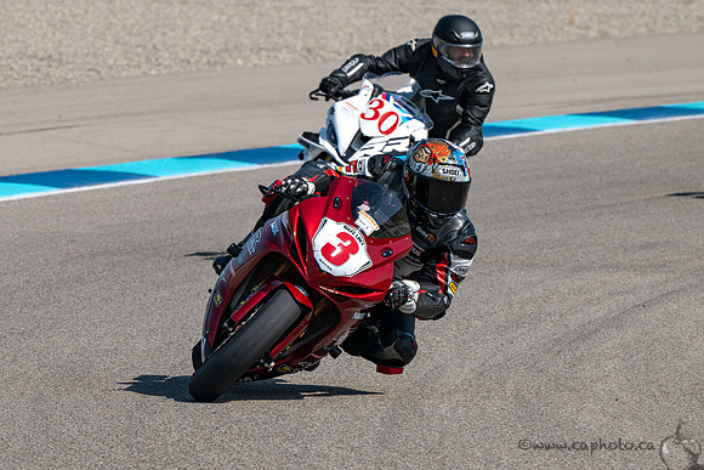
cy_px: 251
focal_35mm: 459
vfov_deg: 3.0
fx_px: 8978
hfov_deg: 4.5
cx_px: 257
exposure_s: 1/1250
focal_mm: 360
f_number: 11
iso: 400
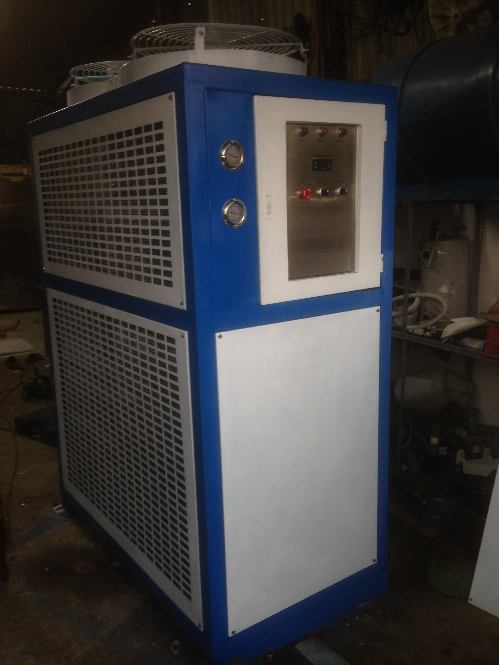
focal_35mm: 33
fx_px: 634
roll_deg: -0.3
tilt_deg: -14.0
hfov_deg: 42.9
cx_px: 250
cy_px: 332
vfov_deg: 55.4
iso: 50
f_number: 2.4
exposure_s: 1/20
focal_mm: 4.12
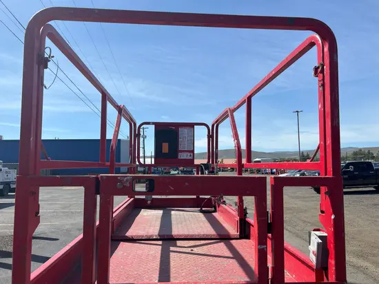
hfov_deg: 67.3
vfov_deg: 53.1
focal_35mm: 26
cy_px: 142
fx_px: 285
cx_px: 190
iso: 50
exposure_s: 1/5319
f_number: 1.5
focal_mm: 5.7
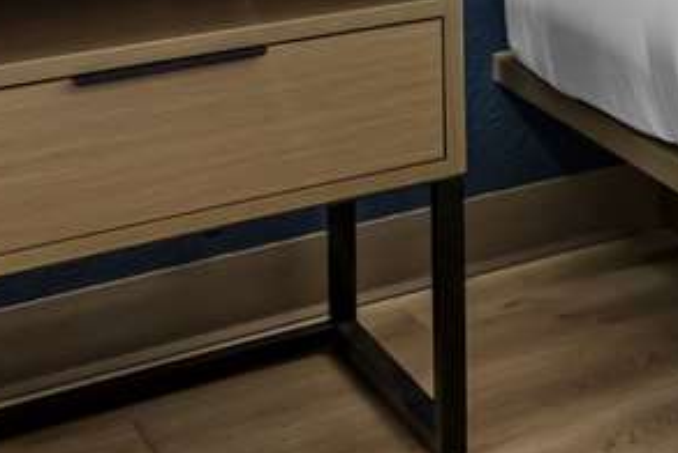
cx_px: 1592
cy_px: -452
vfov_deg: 13.0
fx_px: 1734
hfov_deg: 14.8
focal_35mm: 92
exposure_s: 1/15
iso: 400
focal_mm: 18
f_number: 10
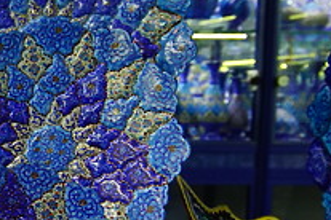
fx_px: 671
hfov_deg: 24.3
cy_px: 156
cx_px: -98
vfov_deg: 18.6
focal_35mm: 73
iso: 800
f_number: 6.3
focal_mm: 21
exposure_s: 1/160
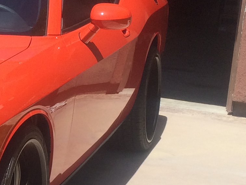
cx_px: -130
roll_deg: -2.7
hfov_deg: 14.6
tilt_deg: -13.4
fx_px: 888
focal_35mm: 125
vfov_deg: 11.8
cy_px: 135
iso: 32
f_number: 2.2
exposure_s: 1/1709
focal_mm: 4.15
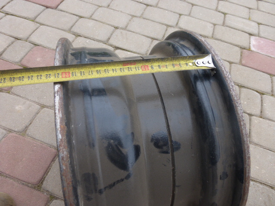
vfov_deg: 56.8
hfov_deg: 71.6
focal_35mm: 24
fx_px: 191
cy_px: 103
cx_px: 138
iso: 100
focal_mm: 4.3
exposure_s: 1/60
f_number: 3.3
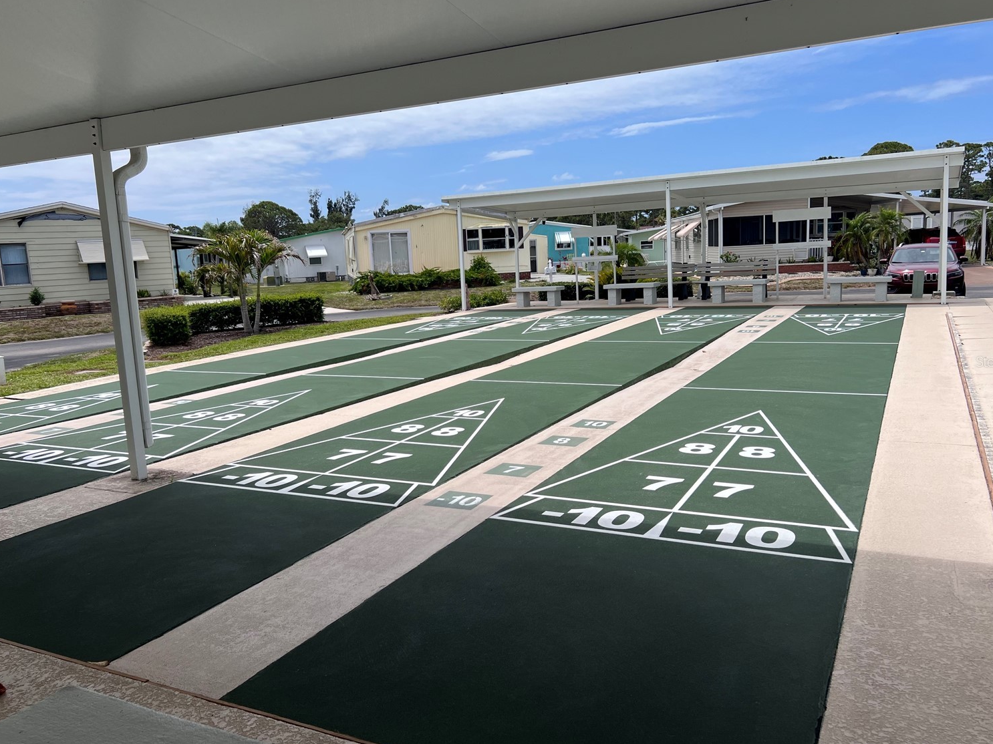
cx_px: 505
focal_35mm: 28
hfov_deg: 63.4
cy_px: 361
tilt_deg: -7.0
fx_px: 803
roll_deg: +3.0
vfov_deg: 49.7
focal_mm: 5.7
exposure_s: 1/6579
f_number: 1.5
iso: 50
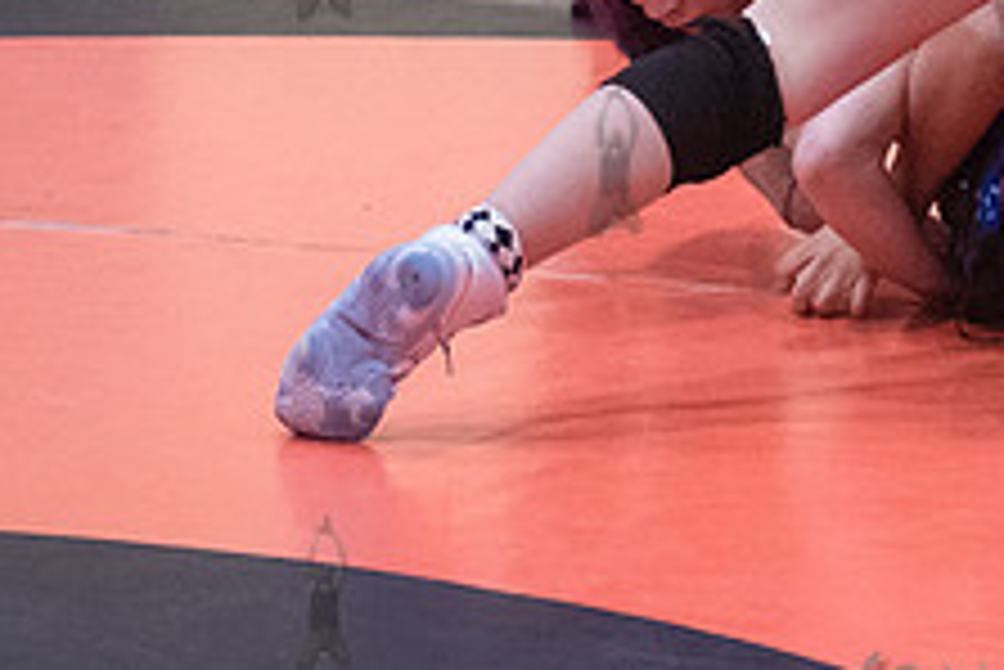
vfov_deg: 4.2
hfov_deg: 6.3
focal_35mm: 326
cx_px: 1052
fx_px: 9097
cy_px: 64
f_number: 3.5
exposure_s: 1/400
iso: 8000
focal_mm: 80
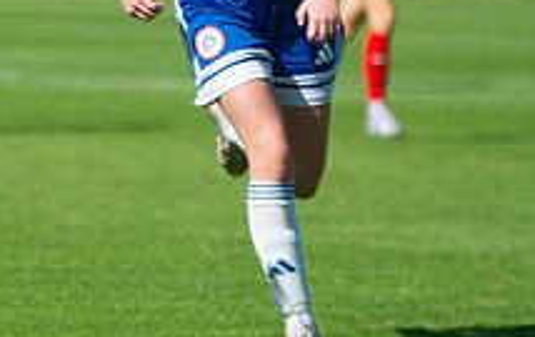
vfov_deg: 2.3
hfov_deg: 3.6
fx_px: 8494
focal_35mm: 581
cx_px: -441
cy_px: 26
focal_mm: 140
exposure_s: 1/2500
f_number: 3.2
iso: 140
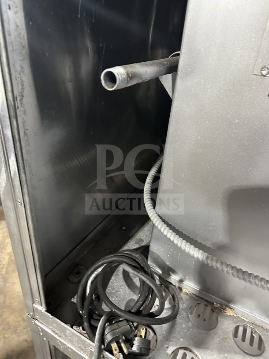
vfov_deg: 71.6
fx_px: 249
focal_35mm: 24
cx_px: 134
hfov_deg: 56.8
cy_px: 180
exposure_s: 1/40
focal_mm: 6.86
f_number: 1.78
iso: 1000
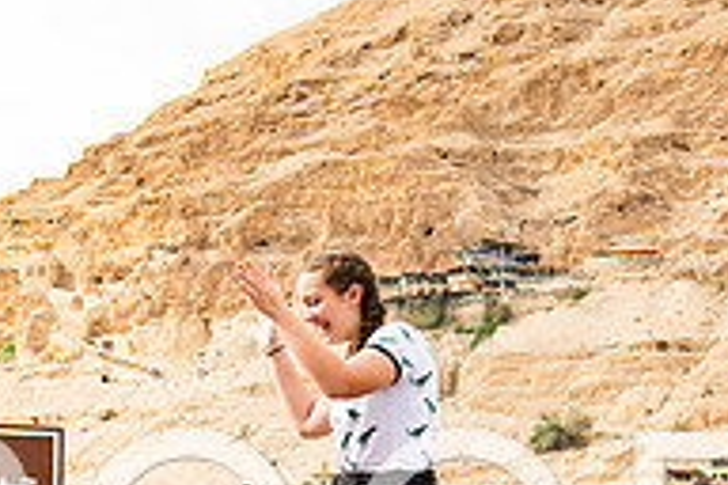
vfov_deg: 11.7
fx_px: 2325
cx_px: 220
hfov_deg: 17.7
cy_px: 536
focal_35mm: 115
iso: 200
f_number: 2.8
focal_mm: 38
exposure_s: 1/2000
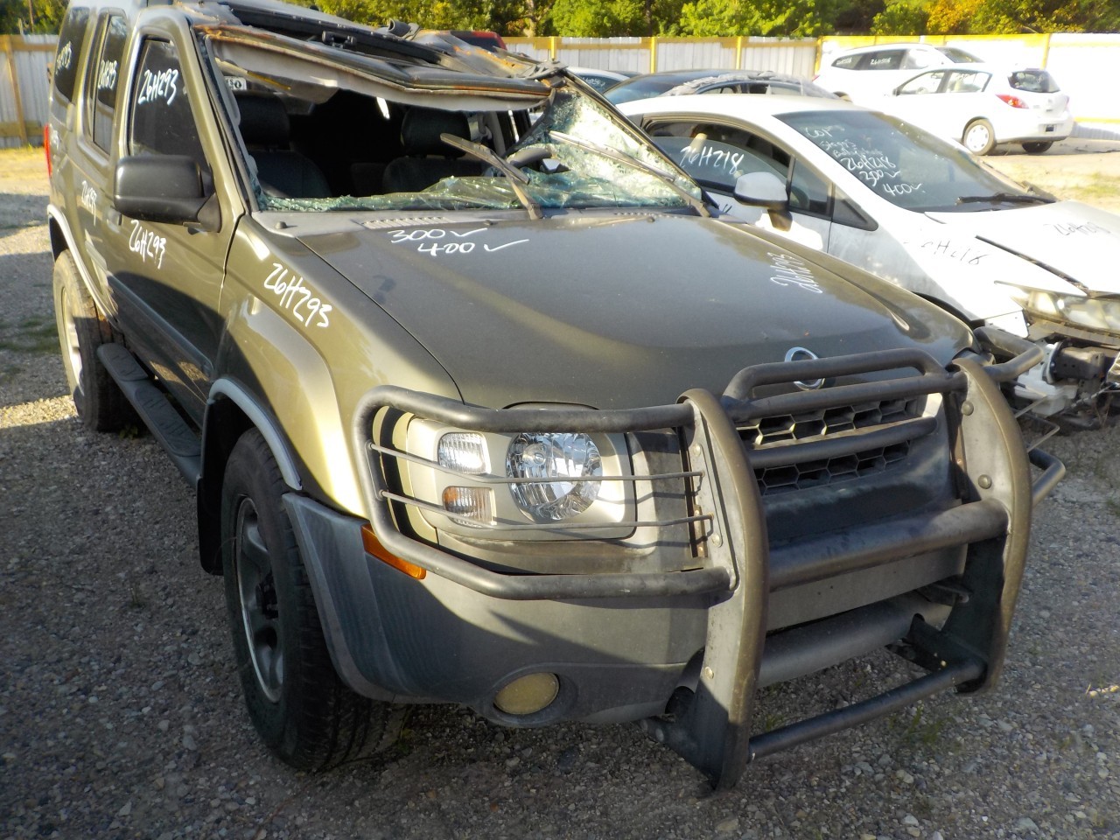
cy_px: 420
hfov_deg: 60.0
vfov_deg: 46.8
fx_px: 971
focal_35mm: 30
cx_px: 560
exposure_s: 1/400
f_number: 3.3
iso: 125
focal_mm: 4.1
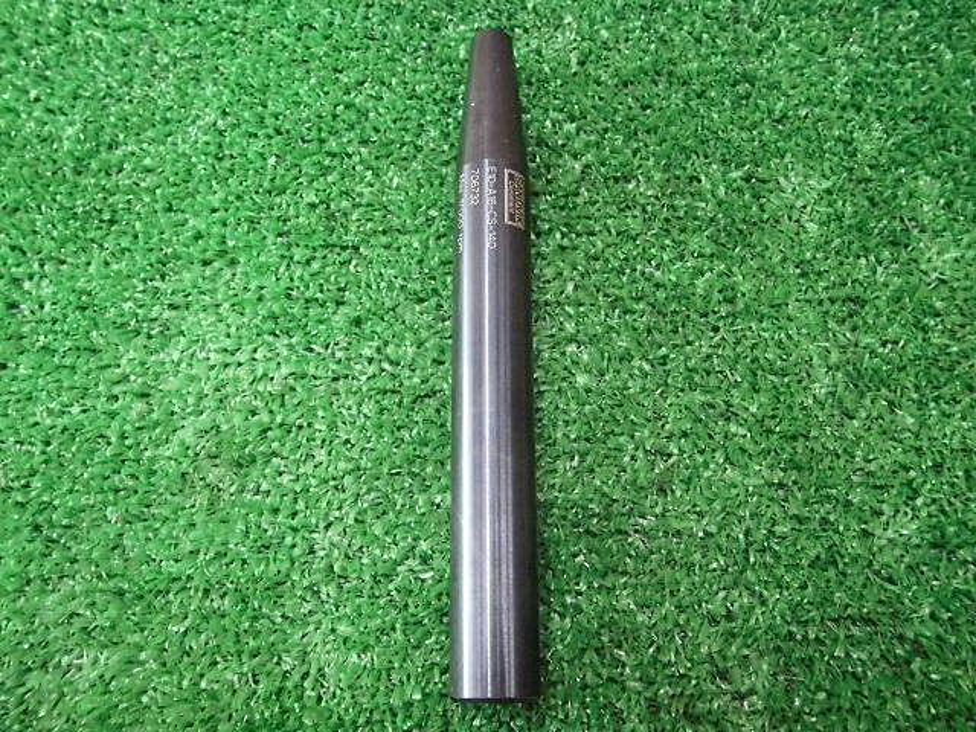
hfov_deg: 58.4
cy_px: 366
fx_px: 874
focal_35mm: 31
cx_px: 488
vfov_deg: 45.4
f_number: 2.9
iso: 800
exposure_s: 1/40
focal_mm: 5.5
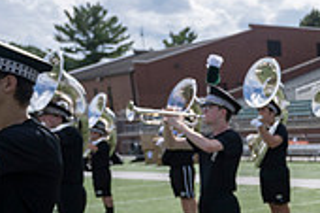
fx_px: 728
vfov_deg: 16.2
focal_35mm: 82
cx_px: 508
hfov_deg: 20.4
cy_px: 233
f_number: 5
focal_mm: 24
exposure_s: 1/1600
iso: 200
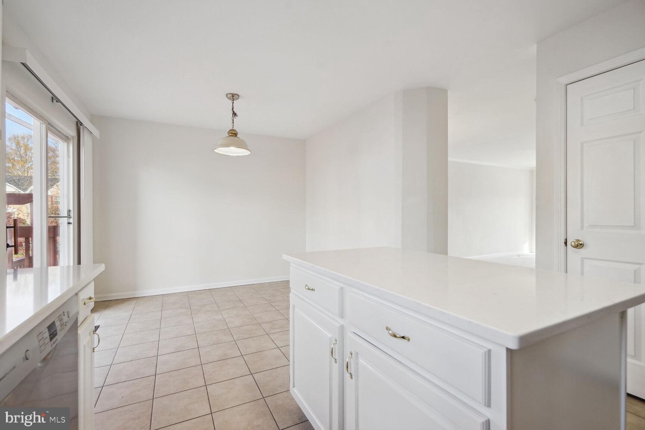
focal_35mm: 16
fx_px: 287
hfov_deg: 96.7
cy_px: 215
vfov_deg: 73.7
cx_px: 322
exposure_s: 1/160
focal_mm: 16
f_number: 6.3
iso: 500
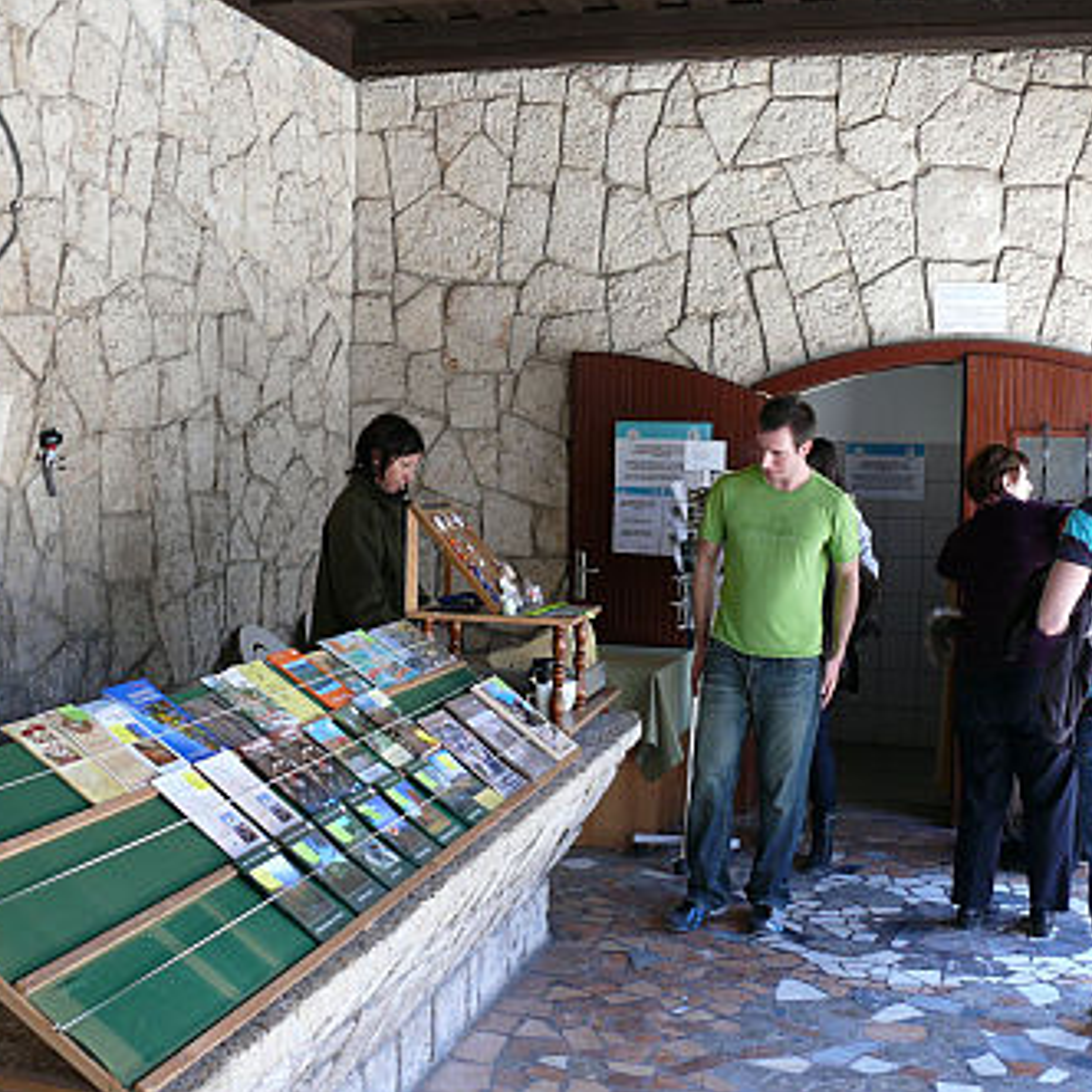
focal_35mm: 42
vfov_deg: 40.0
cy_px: 539
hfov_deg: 40.0
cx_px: 507
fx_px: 1499
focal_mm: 7.4
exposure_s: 1/60
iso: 100
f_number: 2.8
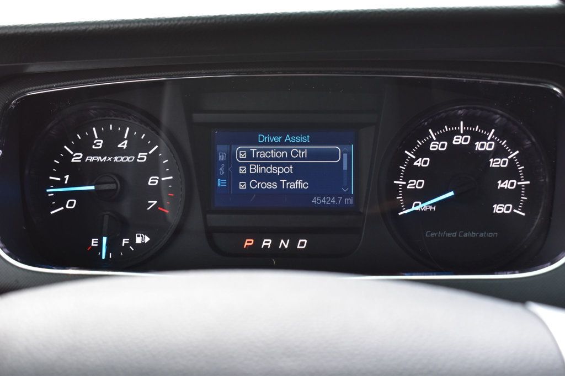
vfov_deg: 25.0
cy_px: 188
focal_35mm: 54
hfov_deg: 36.9
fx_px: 847
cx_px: 282
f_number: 7.1
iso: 400
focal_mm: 36
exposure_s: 1/40
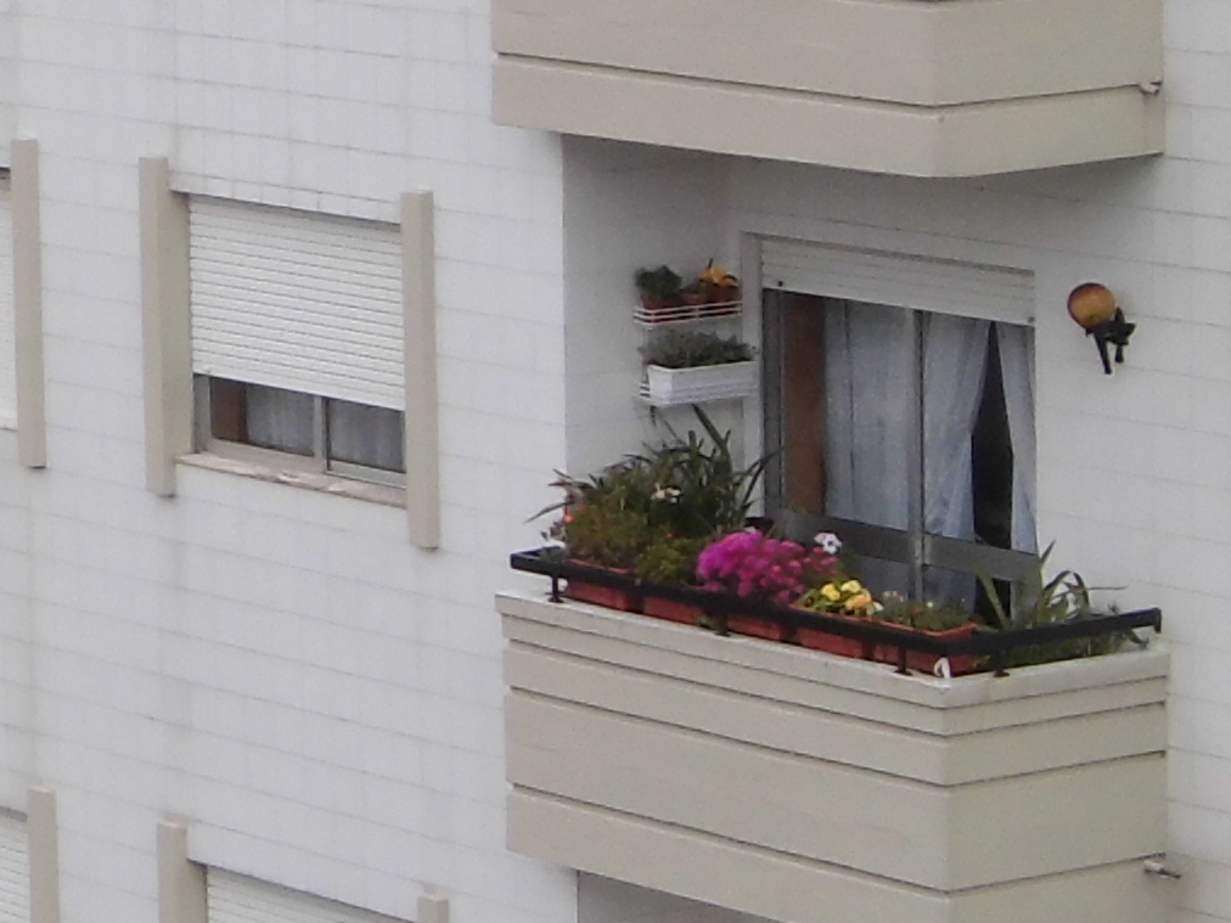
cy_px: 214
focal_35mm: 214
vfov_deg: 6.9
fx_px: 7610
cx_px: -619
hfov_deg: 9.0
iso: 100
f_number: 3.4
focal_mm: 8.3
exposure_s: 1/800
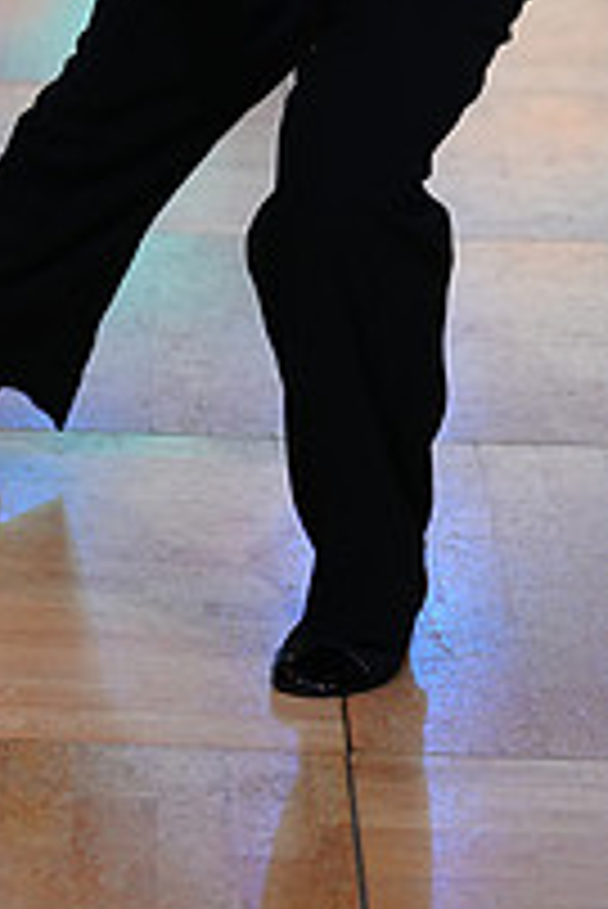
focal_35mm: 201
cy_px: -351
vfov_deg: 10.0
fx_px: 5083
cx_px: -254
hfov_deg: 6.8
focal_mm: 70
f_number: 2.8
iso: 1000
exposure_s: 1/400
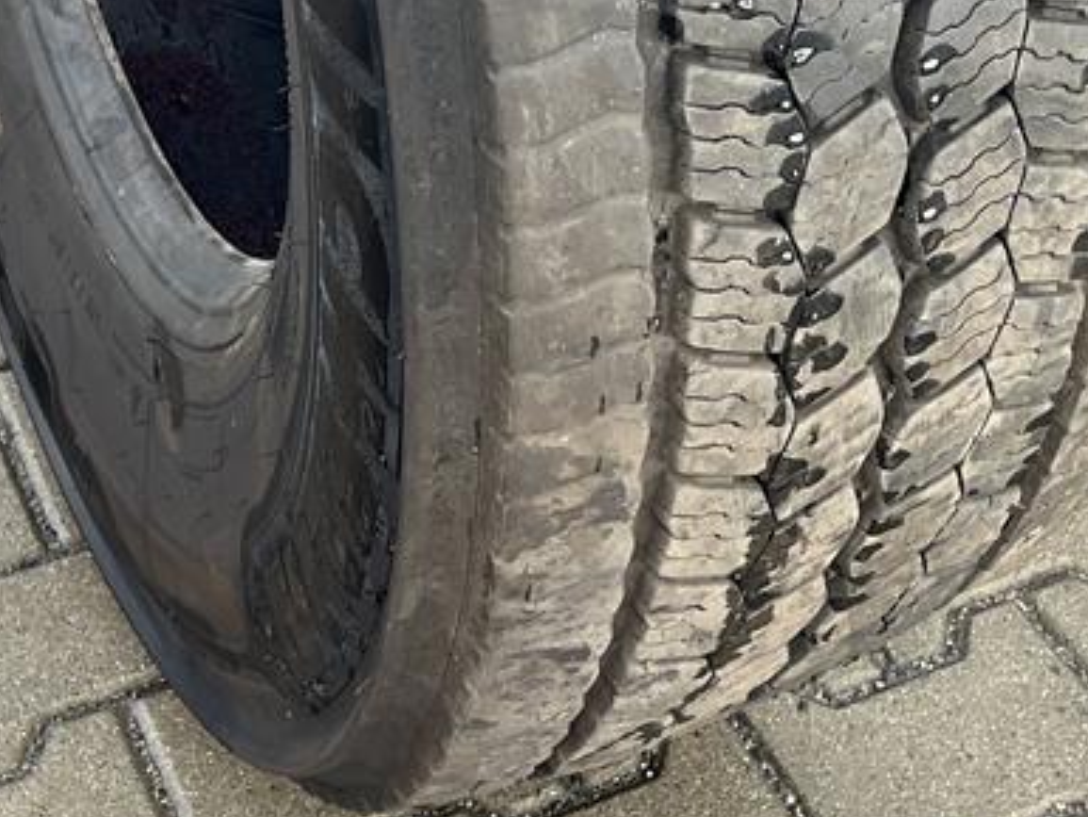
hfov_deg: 24.1
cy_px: -314
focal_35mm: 81
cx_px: 545
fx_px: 2547
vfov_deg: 16.9
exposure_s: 1/122
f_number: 1.6
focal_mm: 5.1
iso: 40
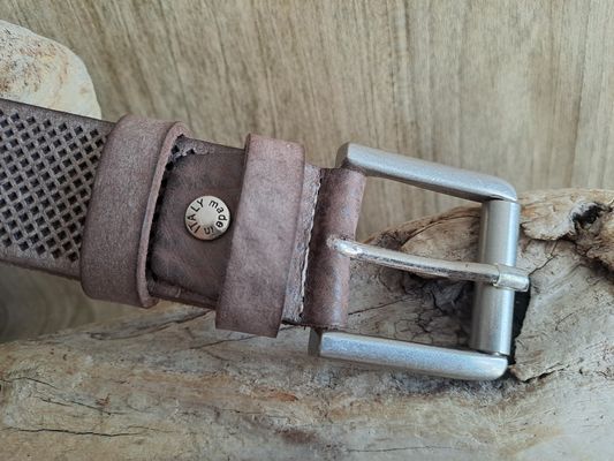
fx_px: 444
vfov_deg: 54.9
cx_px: 307
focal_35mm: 25
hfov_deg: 69.4
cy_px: 230
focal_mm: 4.65
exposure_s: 1/60
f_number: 1.8
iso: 200
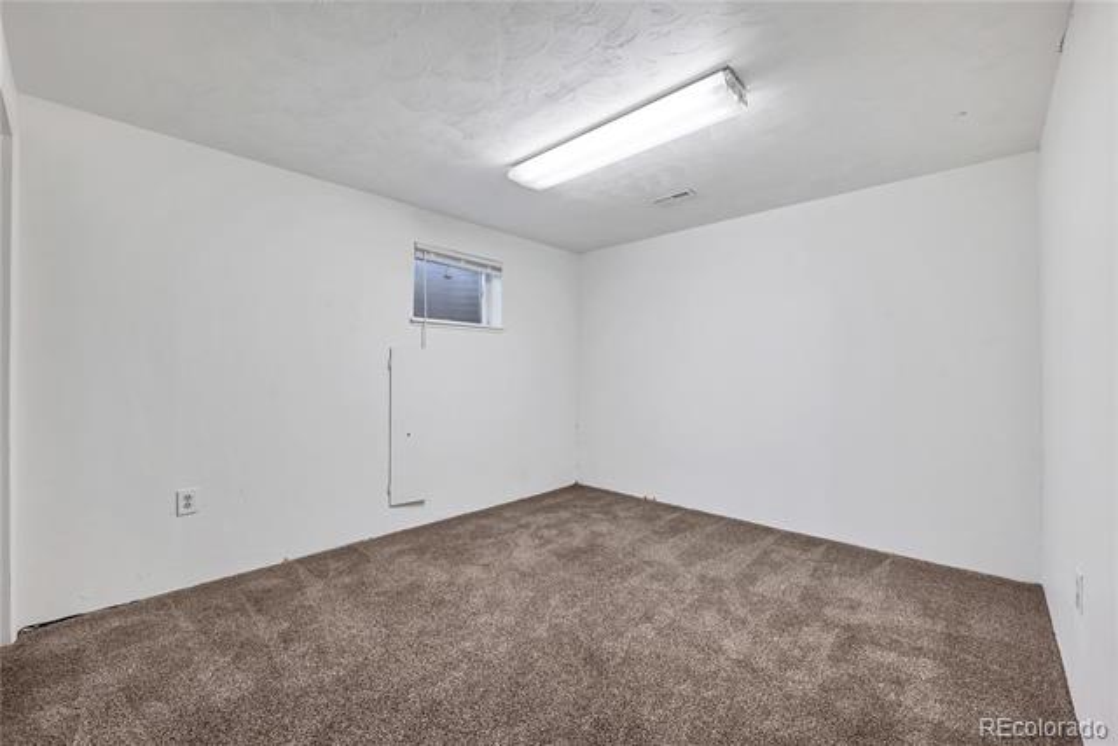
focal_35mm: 14
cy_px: 373
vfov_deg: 81.2
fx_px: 435
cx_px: 559
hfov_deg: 104.2
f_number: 8
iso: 400
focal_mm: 14
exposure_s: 1/10
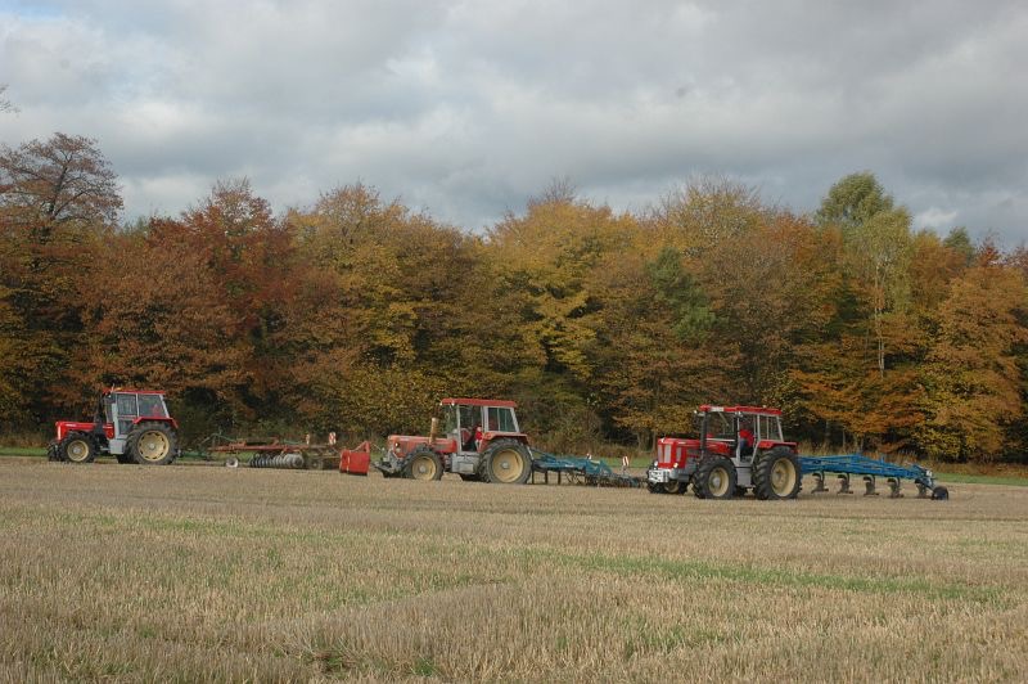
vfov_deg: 25.7
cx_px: 514
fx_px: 1498
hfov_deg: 37.9
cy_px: 342
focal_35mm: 52
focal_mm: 35
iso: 400
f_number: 9
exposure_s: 1/320
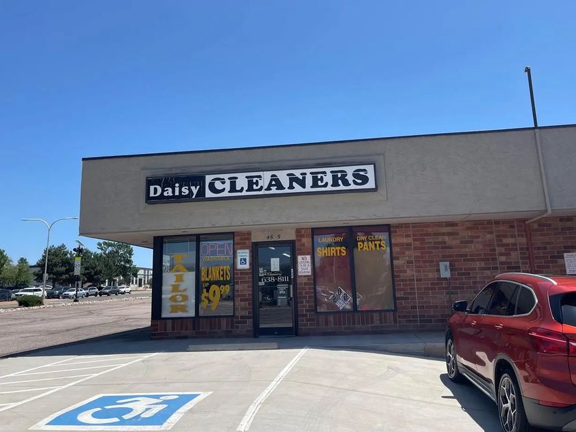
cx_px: 287
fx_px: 482
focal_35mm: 29
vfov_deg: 48.0
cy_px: 182
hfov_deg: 61.7
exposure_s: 1/3559
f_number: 1.6
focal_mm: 5.1
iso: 32
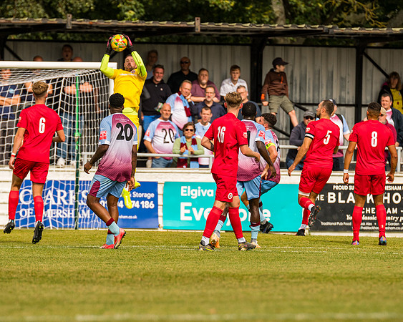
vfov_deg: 2.8
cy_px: 176
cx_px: 187
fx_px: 6599
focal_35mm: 553
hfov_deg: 3.5
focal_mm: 300
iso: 640
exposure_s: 1/5000
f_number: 4
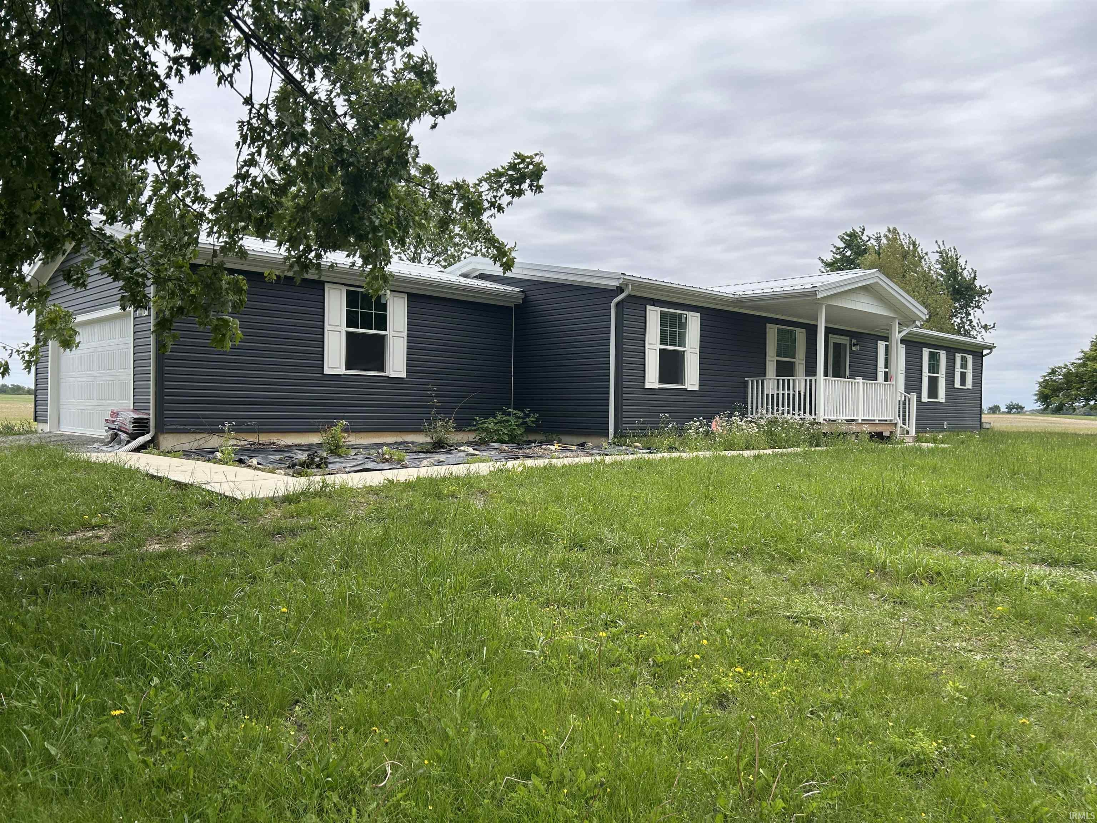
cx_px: 548
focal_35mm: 26
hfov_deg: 67.3
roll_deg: -1.0
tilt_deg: -0.7
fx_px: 824
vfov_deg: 53.1
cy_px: 412
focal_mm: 5.7
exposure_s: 1/3571
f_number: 1.5
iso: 50
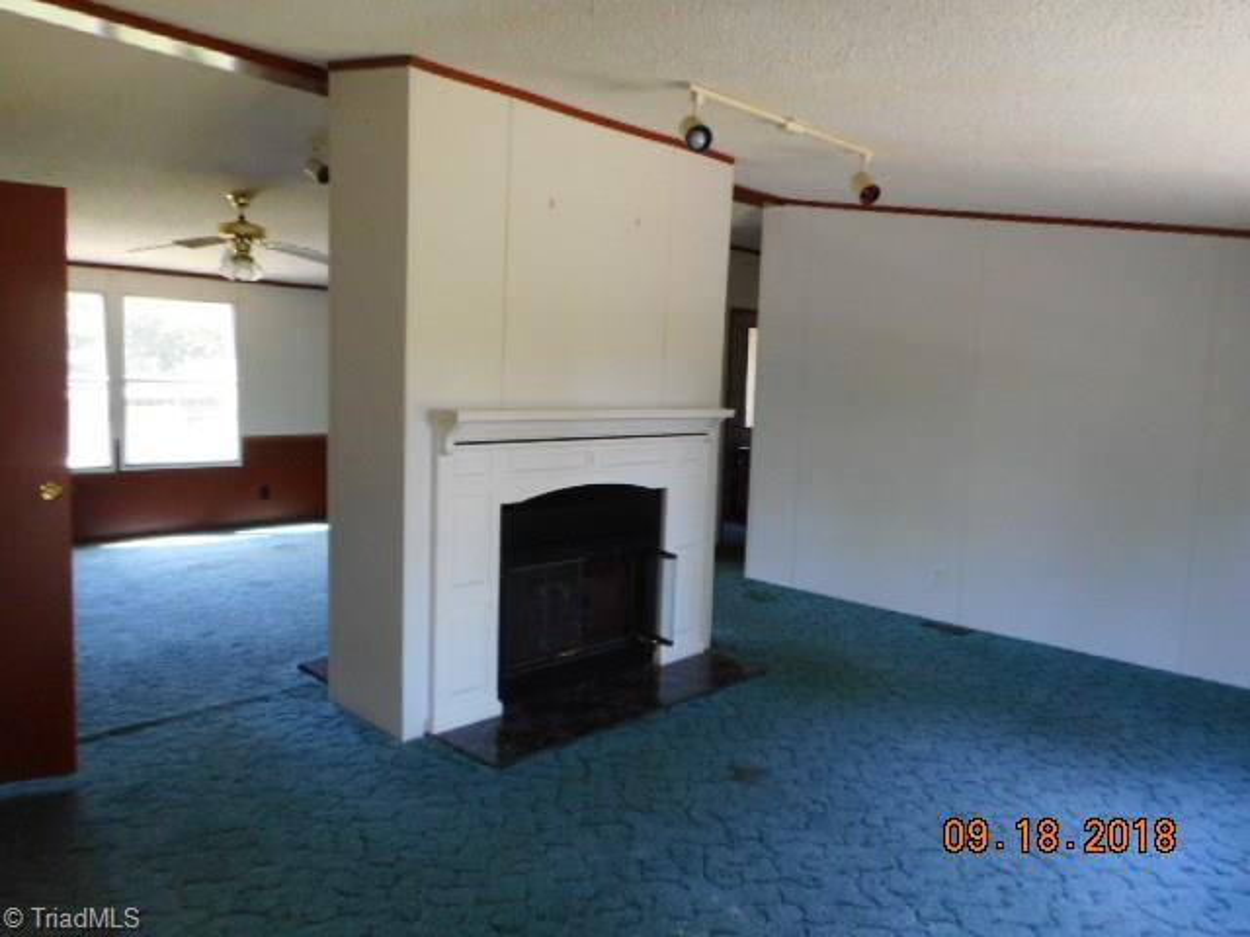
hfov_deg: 69.4
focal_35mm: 25
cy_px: 468
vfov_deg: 54.9
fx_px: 903
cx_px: 625
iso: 200
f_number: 3.7
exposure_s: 1/30
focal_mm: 4.5
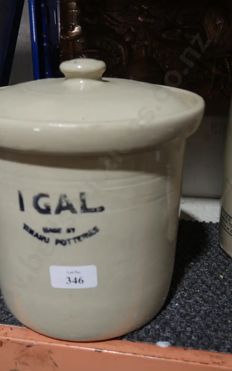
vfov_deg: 50.4
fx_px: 395
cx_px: 90
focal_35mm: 39
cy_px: 188
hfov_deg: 32.6
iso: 320
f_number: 4
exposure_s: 1/60
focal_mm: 18
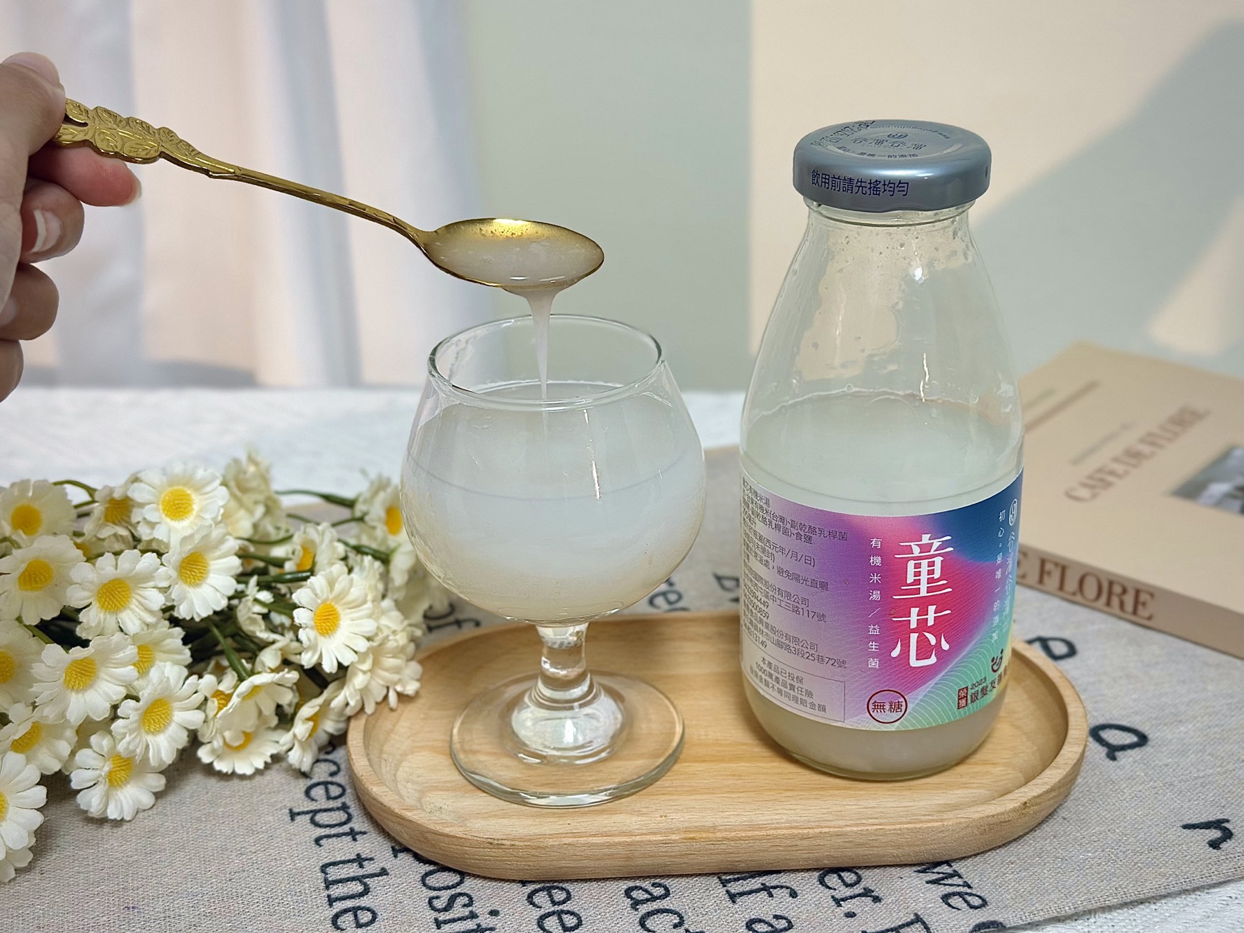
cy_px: 466
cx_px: 622
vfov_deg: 30.3
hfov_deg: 39.7
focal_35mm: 48
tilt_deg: -24.7
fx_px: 1725
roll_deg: +0.9
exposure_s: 1/120
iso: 125
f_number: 1.78
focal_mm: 6.86
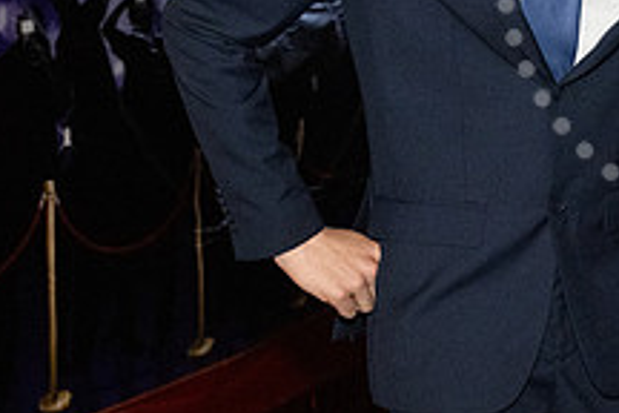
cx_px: 768
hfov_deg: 13.7
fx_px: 2493
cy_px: -47
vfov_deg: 9.4
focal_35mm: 145
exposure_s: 1/100
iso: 6400
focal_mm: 54
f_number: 5.6
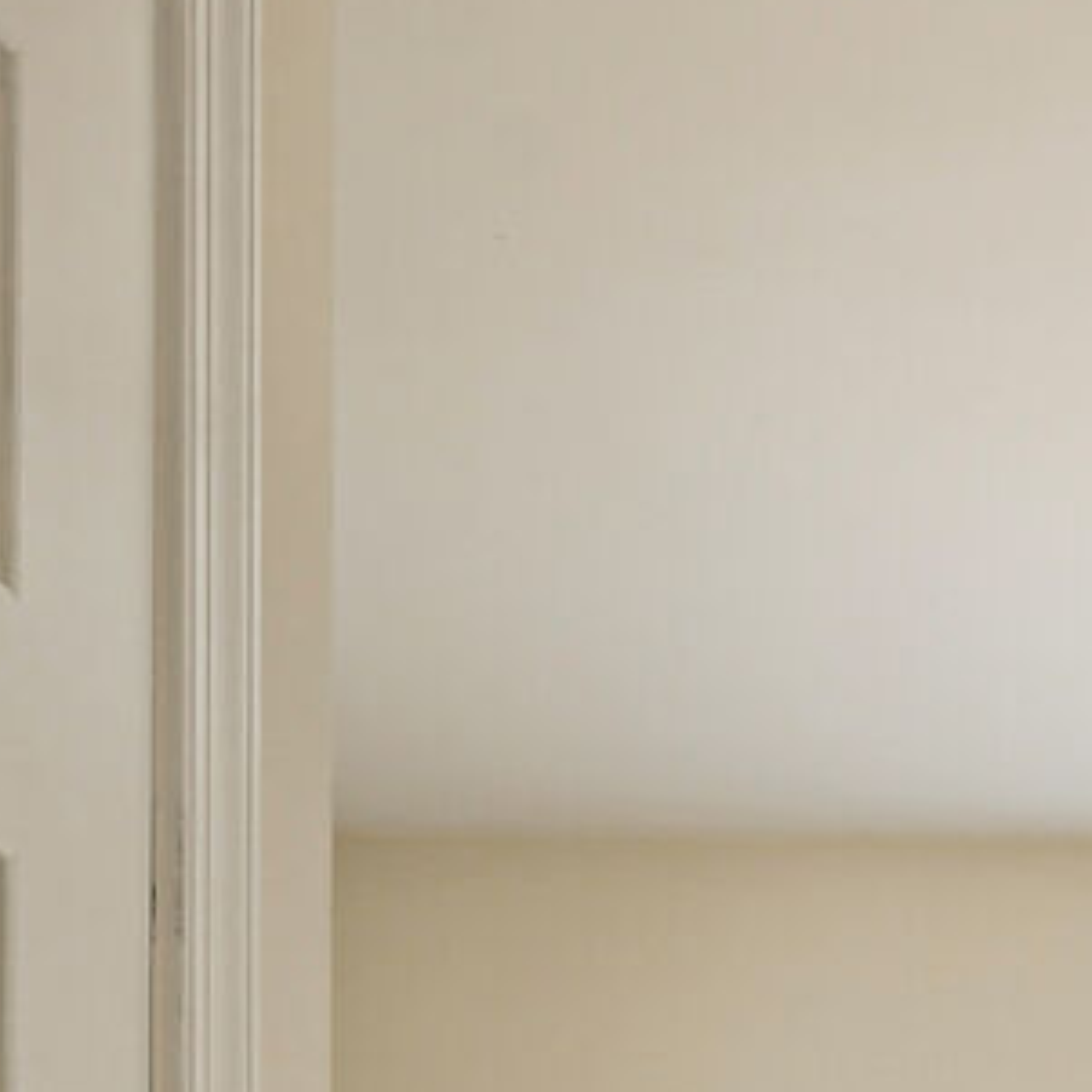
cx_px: 1596
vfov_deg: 17.3
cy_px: 2010
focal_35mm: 80
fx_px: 2871
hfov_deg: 19.1
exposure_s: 1/10
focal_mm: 16.5
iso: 200
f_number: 8
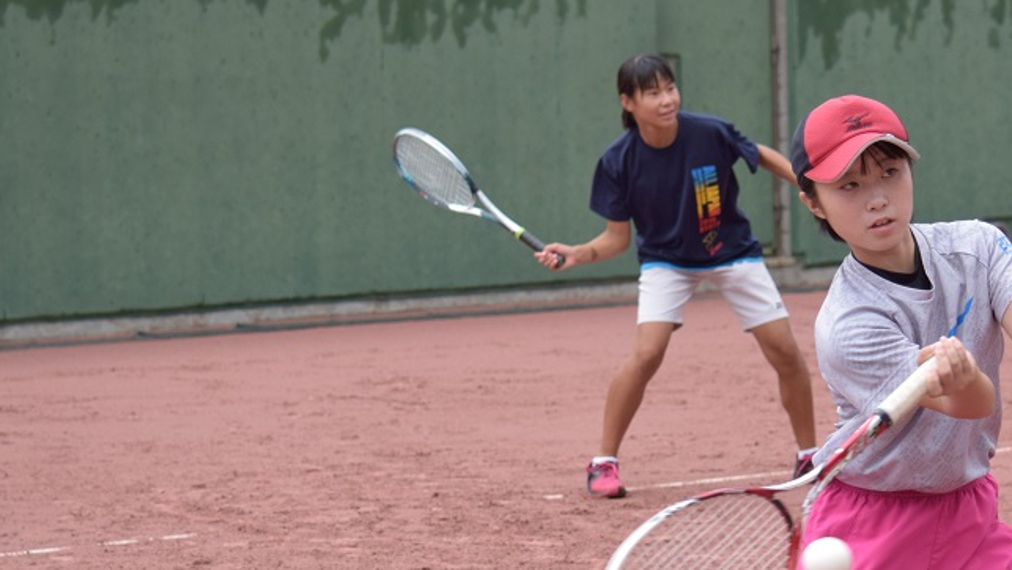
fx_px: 4263
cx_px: 752
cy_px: 498
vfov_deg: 7.6
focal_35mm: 159
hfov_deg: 13.5
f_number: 4.5
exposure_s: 1/1000
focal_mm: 65
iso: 640
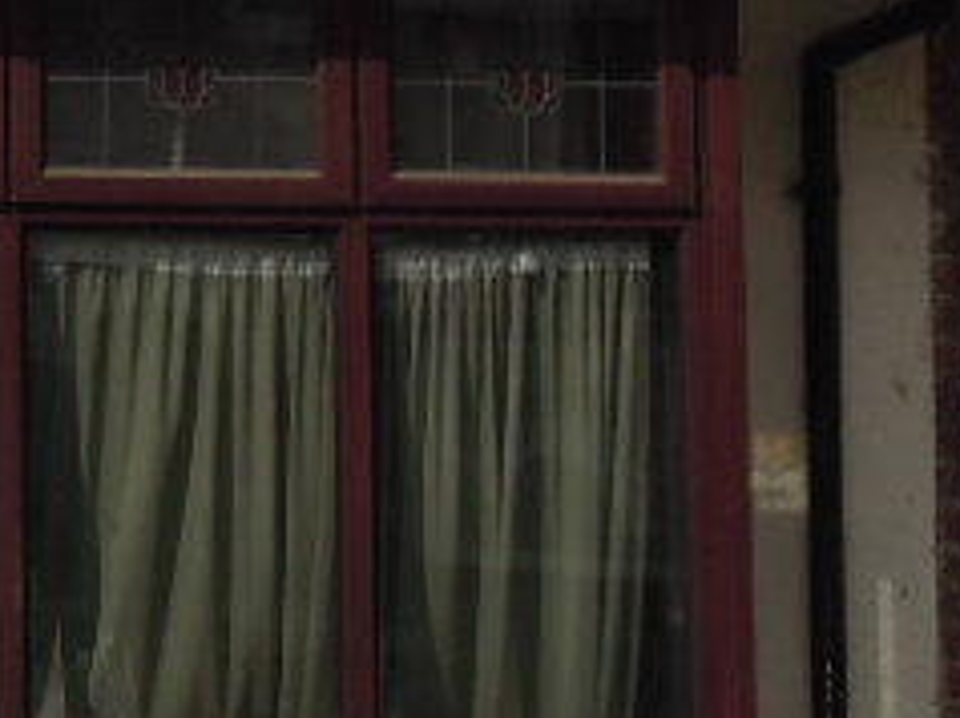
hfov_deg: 10.0
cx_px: -371
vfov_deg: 7.5
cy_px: -428
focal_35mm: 194
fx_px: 5375
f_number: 5
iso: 160
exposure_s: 1/1600
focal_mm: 8.1
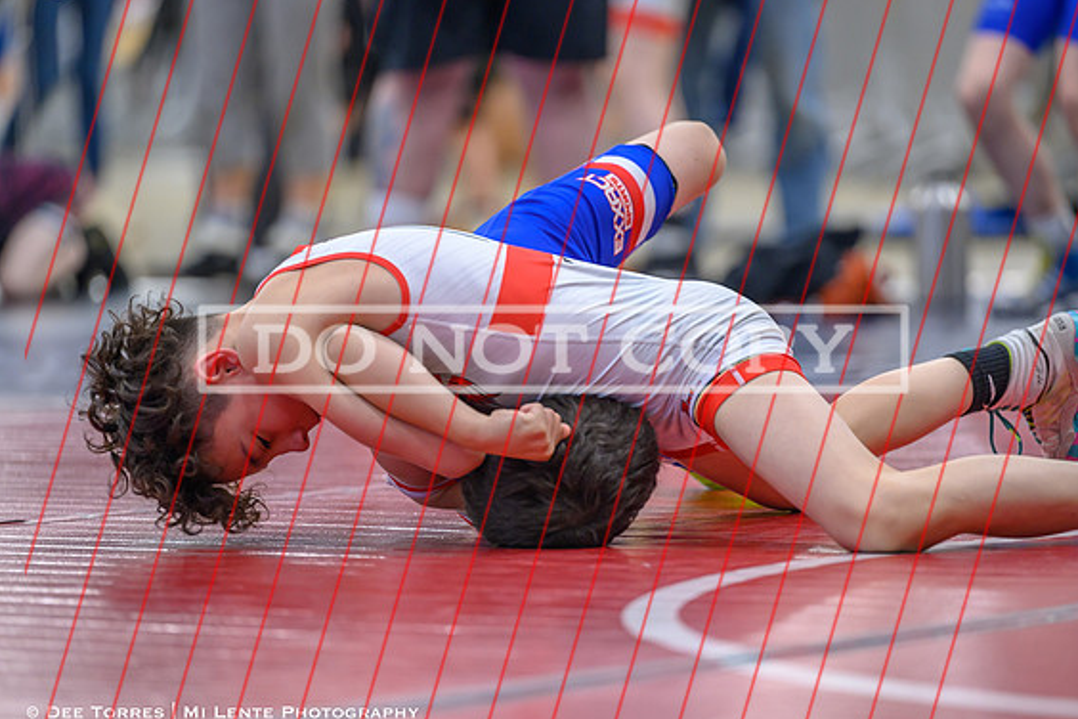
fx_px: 7096
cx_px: 551
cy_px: 354
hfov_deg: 8.7
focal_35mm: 237
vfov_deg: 5.8
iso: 2000
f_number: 2.8
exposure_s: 1/640
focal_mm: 200
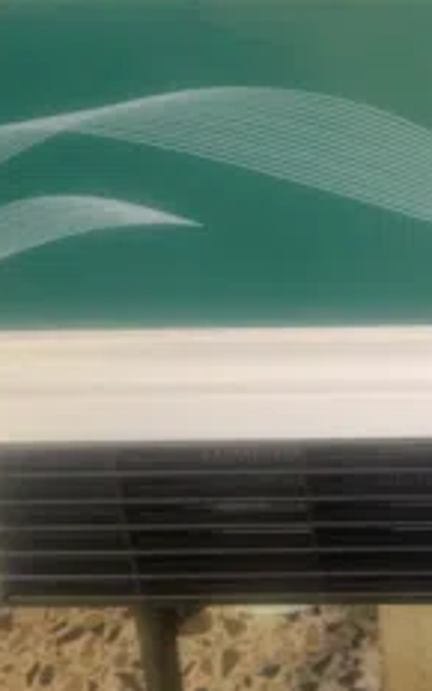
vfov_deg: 27.1
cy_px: 390
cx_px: 605
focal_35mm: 76
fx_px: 1432
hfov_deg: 16.0
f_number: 1.8
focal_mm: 4.25
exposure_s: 1/55
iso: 400
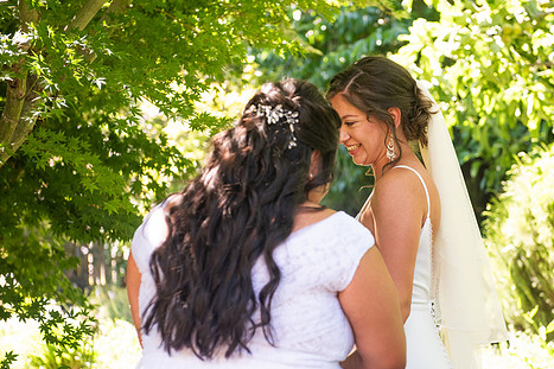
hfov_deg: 23.3
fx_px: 1338
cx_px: 340
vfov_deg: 15.7
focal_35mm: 87
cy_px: 227
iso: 640
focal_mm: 70
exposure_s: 1/320
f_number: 4
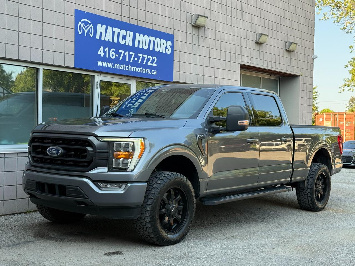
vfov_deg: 30.3
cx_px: 178
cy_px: 133
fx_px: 492
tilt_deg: -0.5
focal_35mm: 48
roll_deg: -0.2
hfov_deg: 39.7
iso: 80
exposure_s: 1/442
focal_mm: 6.76
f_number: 1.78
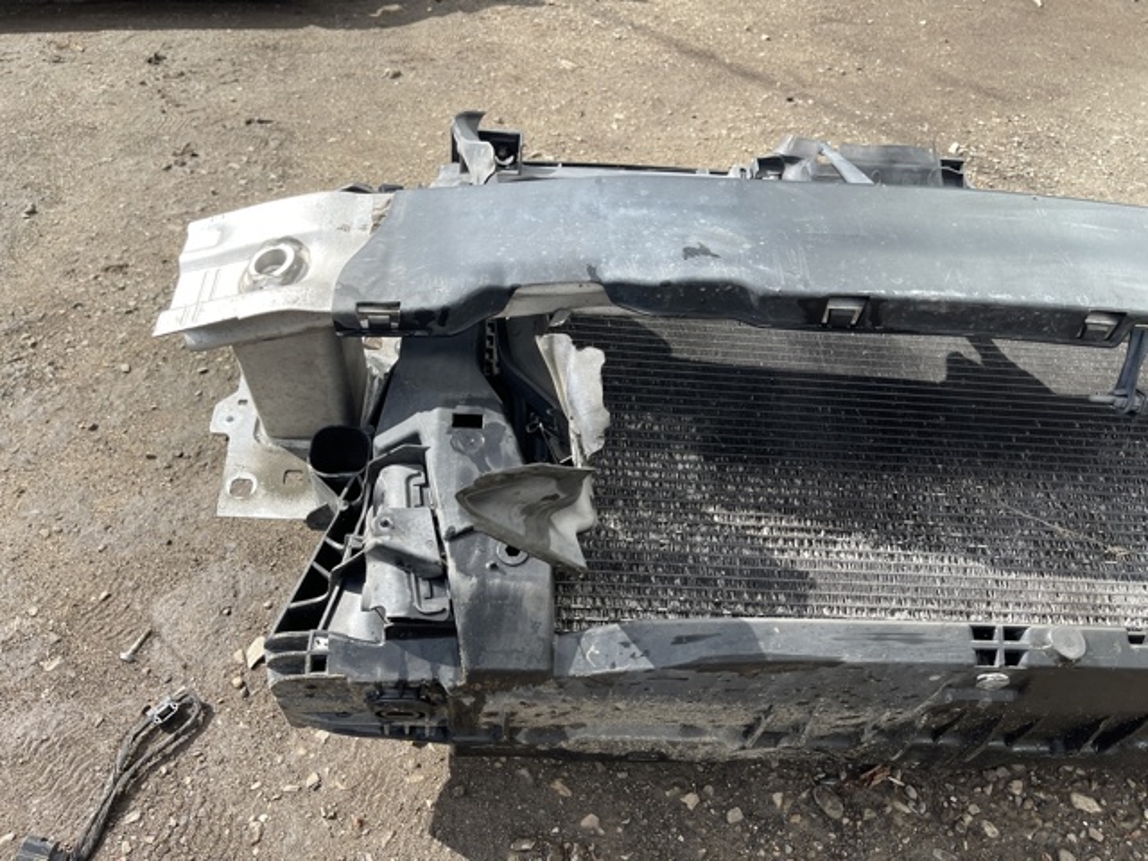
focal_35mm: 25
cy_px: 430
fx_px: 829
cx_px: 574
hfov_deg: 69.4
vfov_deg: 54.9
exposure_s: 1/1642
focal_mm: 5.1
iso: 32
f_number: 1.6
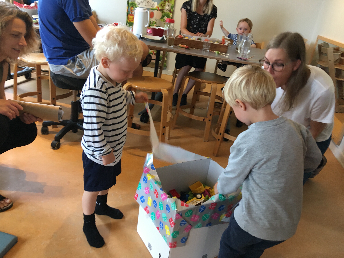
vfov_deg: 48.2
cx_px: 172
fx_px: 288
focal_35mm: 29
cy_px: 129
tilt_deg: -23.0
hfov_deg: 61.7
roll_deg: -6.2
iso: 125
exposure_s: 1/33
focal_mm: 4.15
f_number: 2.2
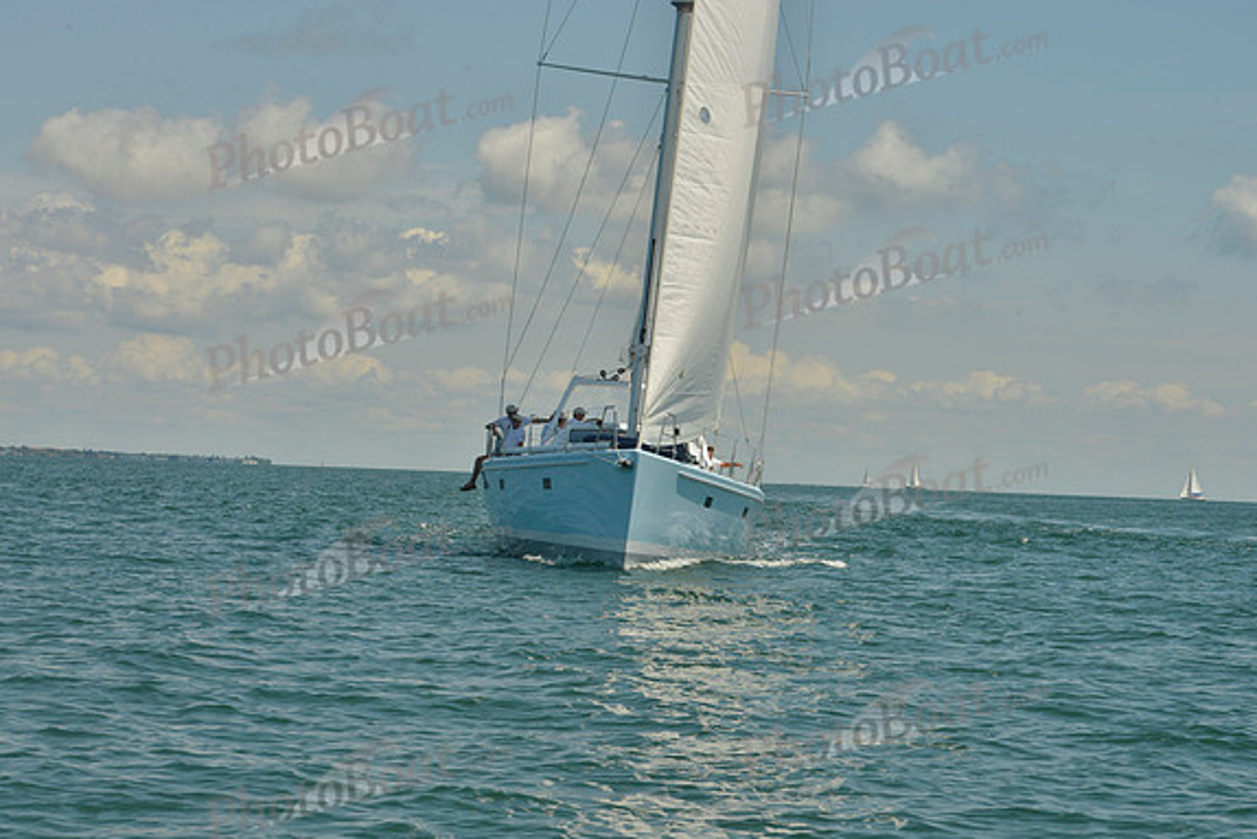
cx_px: 628
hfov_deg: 21.2
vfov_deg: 14.3
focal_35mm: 96
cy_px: 417
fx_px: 3353
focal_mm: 95
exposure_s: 1/500
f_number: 18
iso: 280
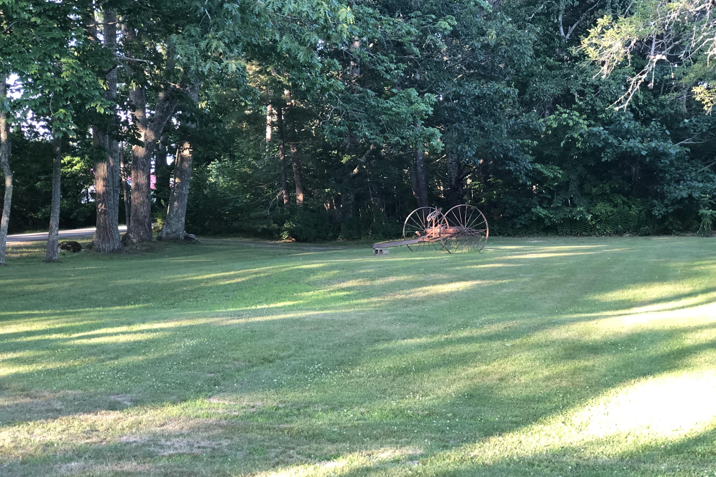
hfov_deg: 33.4
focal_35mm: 60
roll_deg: +1.6
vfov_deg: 22.6
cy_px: 224
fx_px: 1193
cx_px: 360
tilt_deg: +1.2
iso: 50
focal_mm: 6.6
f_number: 2.8
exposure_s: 1/30
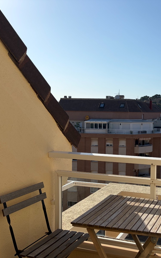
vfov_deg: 52.7
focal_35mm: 37
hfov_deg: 32.3
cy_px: 129
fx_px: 260
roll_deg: -0.2
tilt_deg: -3.6
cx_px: 151
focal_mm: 5.96
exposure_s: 1/6993
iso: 50
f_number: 1.6
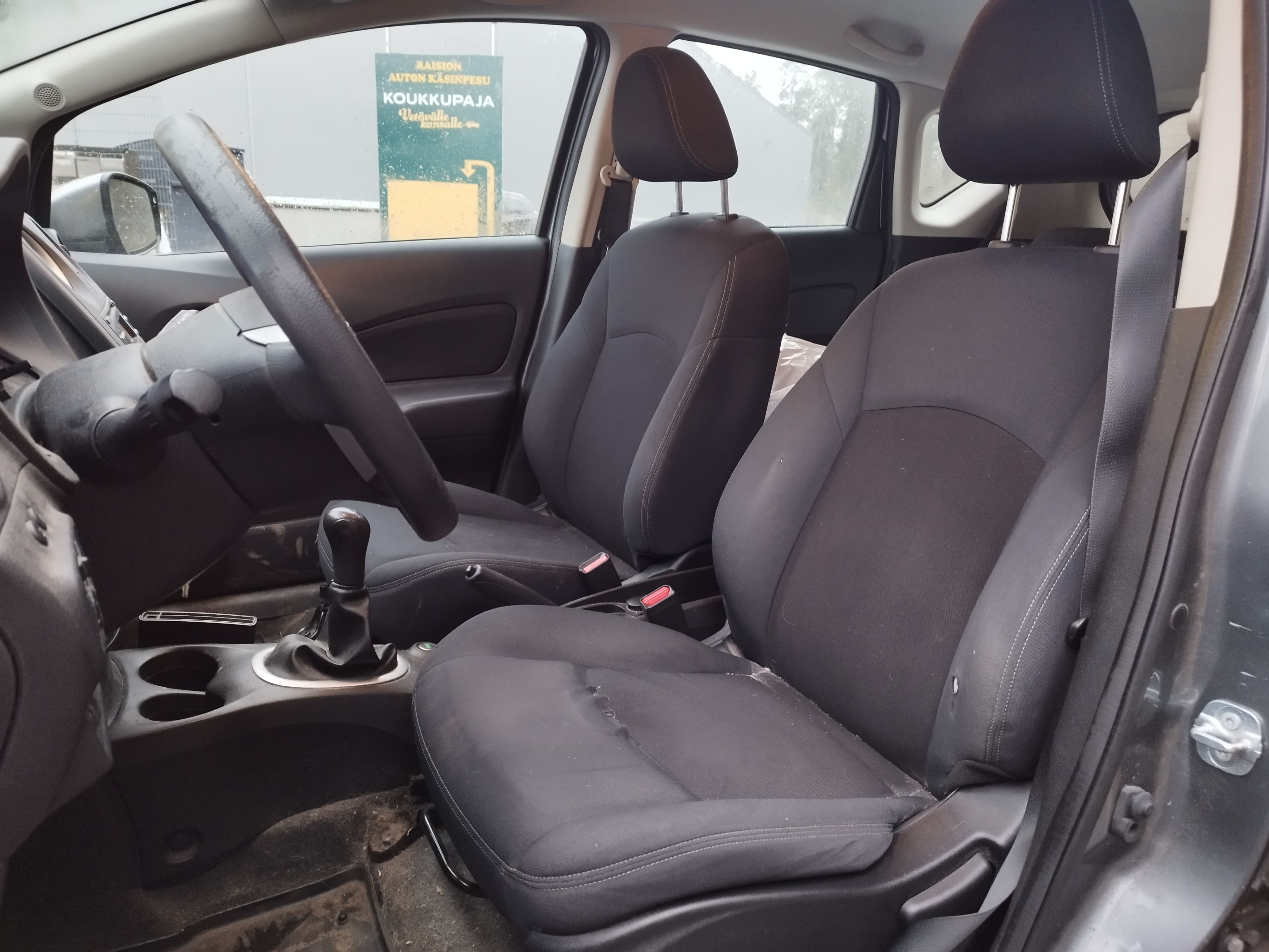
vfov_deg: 56.8
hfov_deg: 71.6
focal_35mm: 24
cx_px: 634
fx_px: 880
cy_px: 476
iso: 550
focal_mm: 5.89
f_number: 1.89
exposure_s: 1/20
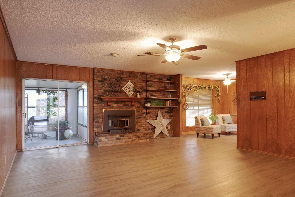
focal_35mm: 22
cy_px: 103
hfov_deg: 78.6
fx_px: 180
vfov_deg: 57.2
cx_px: 152
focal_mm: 20
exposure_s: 1/1.67
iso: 640
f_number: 8
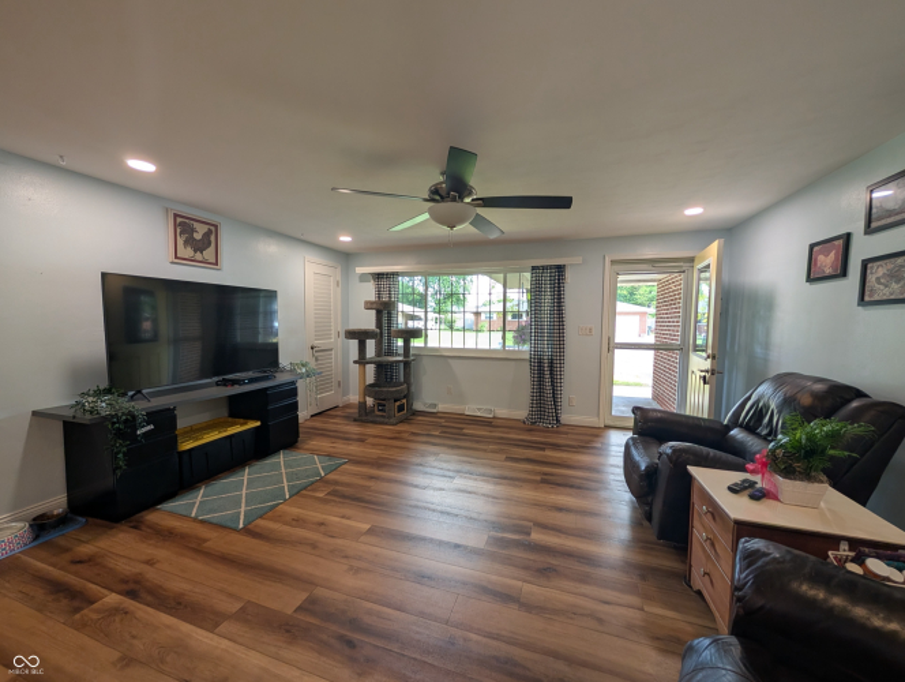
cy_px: 341
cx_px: 452
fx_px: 314
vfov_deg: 94.6
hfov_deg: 110.5
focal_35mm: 12
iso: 79
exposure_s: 1/120
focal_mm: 2.02
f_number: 1.7
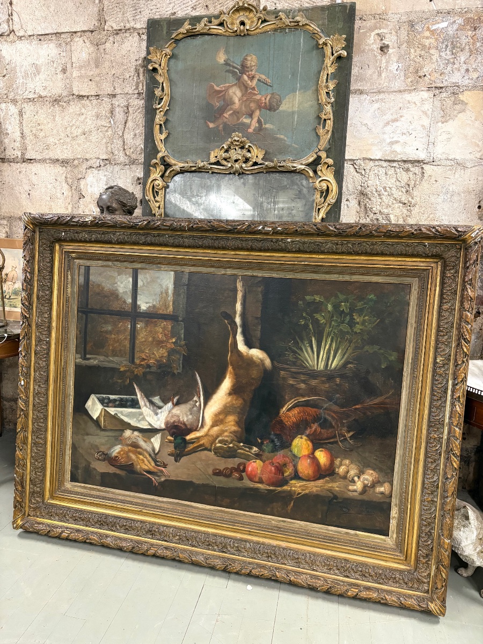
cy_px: 322
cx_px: 242
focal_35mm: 26
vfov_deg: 67.3
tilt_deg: -11.3
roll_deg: -2.3
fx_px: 484
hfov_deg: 53.1
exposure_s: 1/50
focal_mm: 5.96
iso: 400
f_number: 1.6
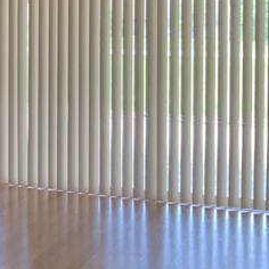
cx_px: -202
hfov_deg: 14.1
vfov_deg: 15.4
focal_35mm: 111
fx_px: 976
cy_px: 7
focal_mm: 3
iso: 80
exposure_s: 1/60
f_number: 1.8
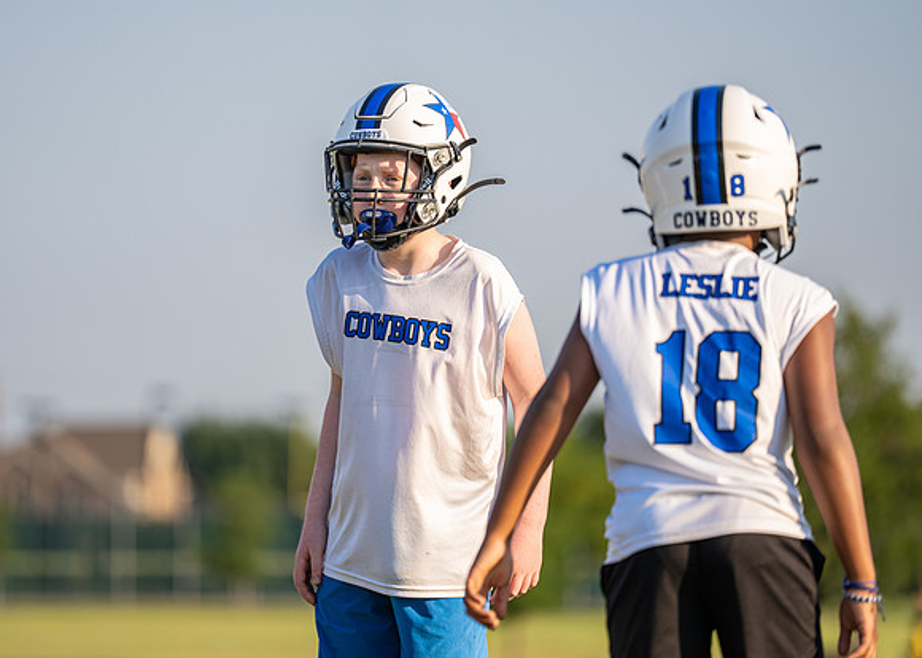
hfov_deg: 9.7
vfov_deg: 6.9
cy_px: 307
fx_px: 5459
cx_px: 387
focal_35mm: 209
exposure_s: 1/2000
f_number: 2.8
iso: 200
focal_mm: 182
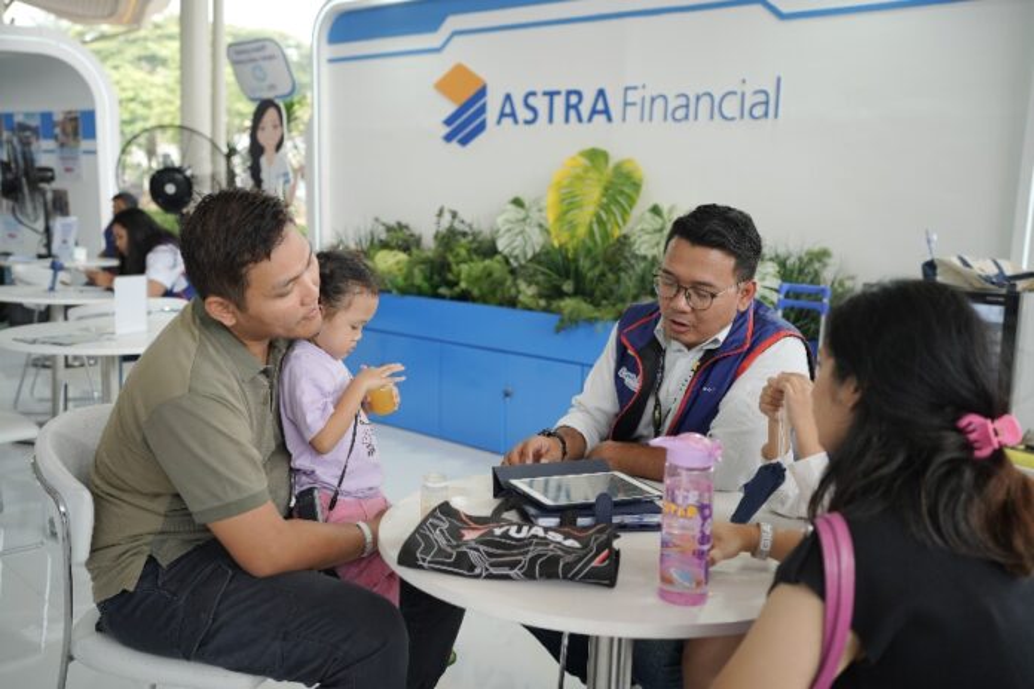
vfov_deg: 37.9
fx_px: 1005
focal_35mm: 35
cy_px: 344
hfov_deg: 54.4
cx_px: 517
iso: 125
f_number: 2.8
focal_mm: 35
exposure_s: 1/161
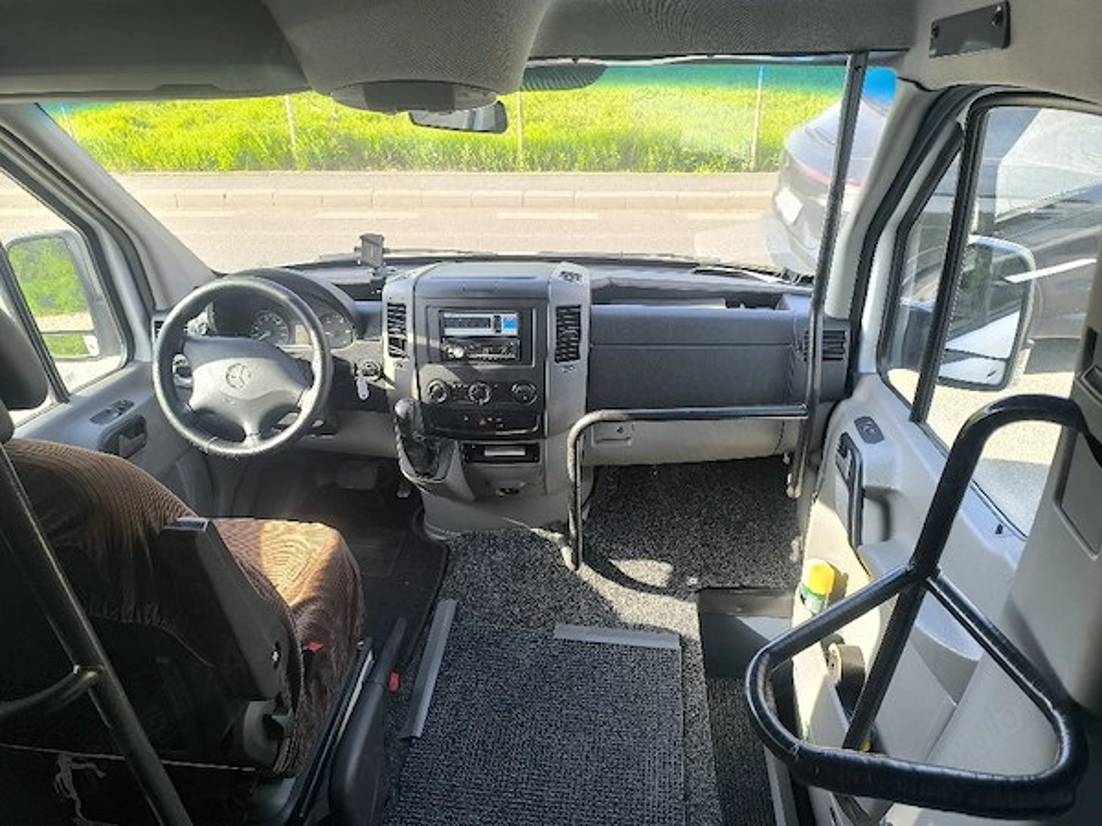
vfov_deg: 58.9
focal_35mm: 23
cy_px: 413
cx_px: 551
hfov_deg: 73.9
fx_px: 732
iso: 80
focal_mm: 6.14
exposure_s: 1/101
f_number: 1.65
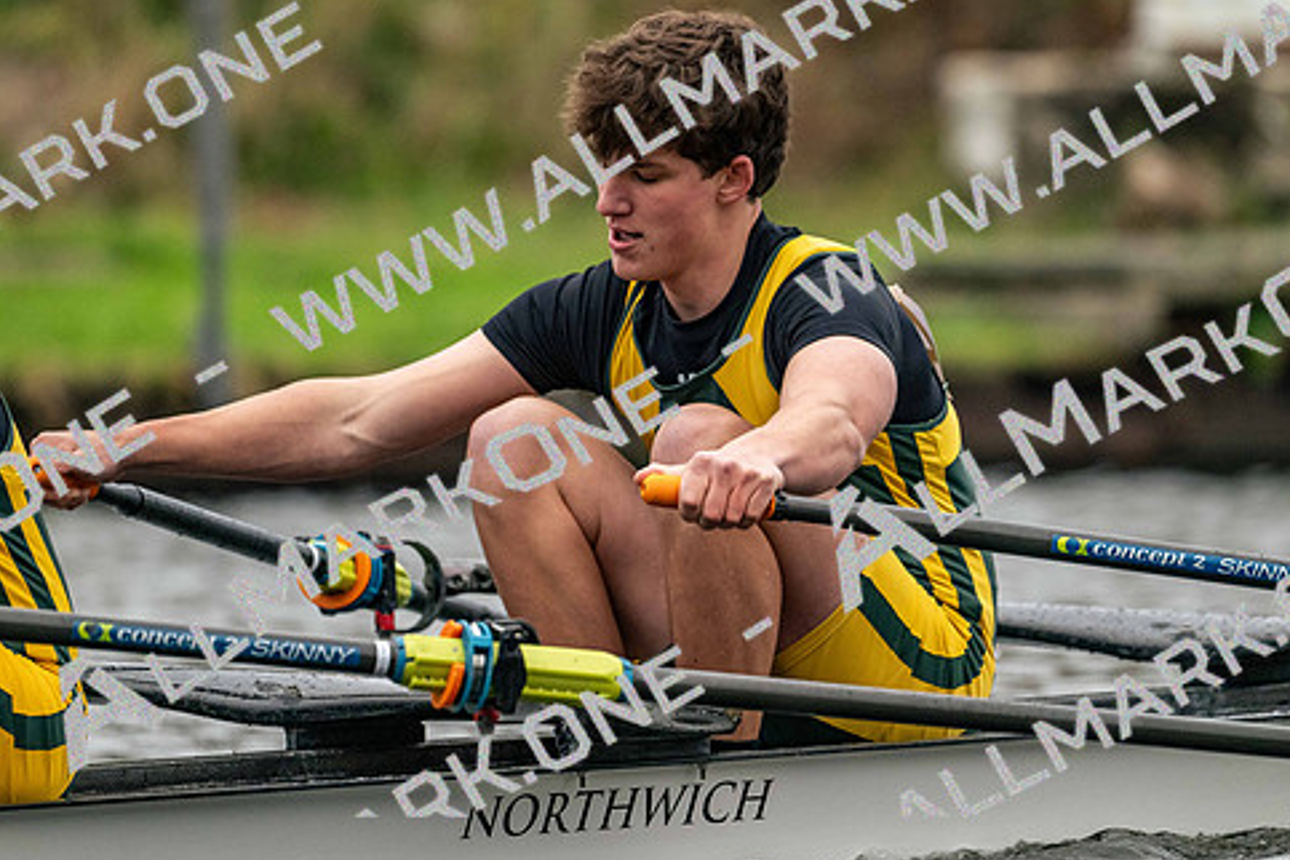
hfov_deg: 4.3
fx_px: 17199
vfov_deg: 2.9
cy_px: 359
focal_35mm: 480
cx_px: 601
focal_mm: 400
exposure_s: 1/2000
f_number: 4.5
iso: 3600
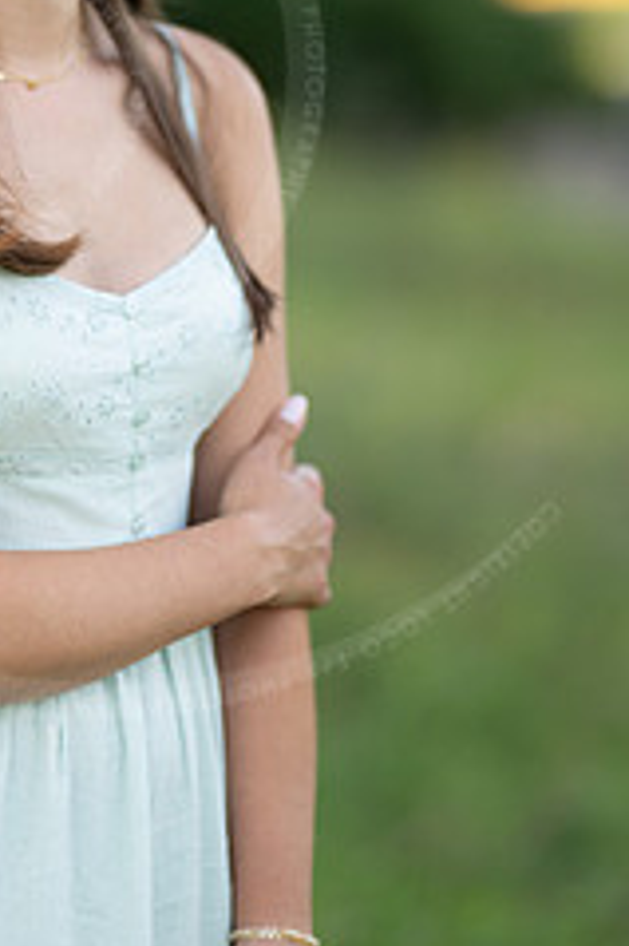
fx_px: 4199
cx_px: 51
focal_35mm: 160
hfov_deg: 8.5
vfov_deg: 12.8
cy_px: 206
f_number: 1.3
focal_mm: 85
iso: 200
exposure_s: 1/1600
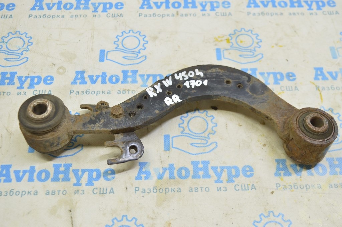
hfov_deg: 45.0
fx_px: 413
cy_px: 114
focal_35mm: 44
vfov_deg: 30.8
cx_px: 171
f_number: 5.6
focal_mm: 29
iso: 400
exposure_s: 1/20
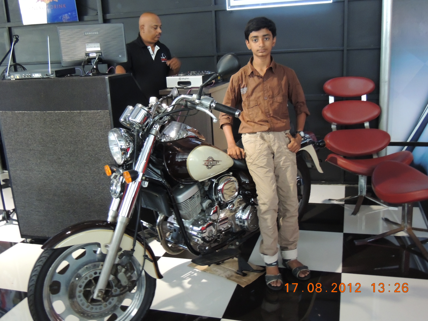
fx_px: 433
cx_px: 214
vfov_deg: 40.7
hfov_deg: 52.6
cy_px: 160
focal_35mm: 35
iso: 720
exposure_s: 1/13
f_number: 3.3
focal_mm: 6.2
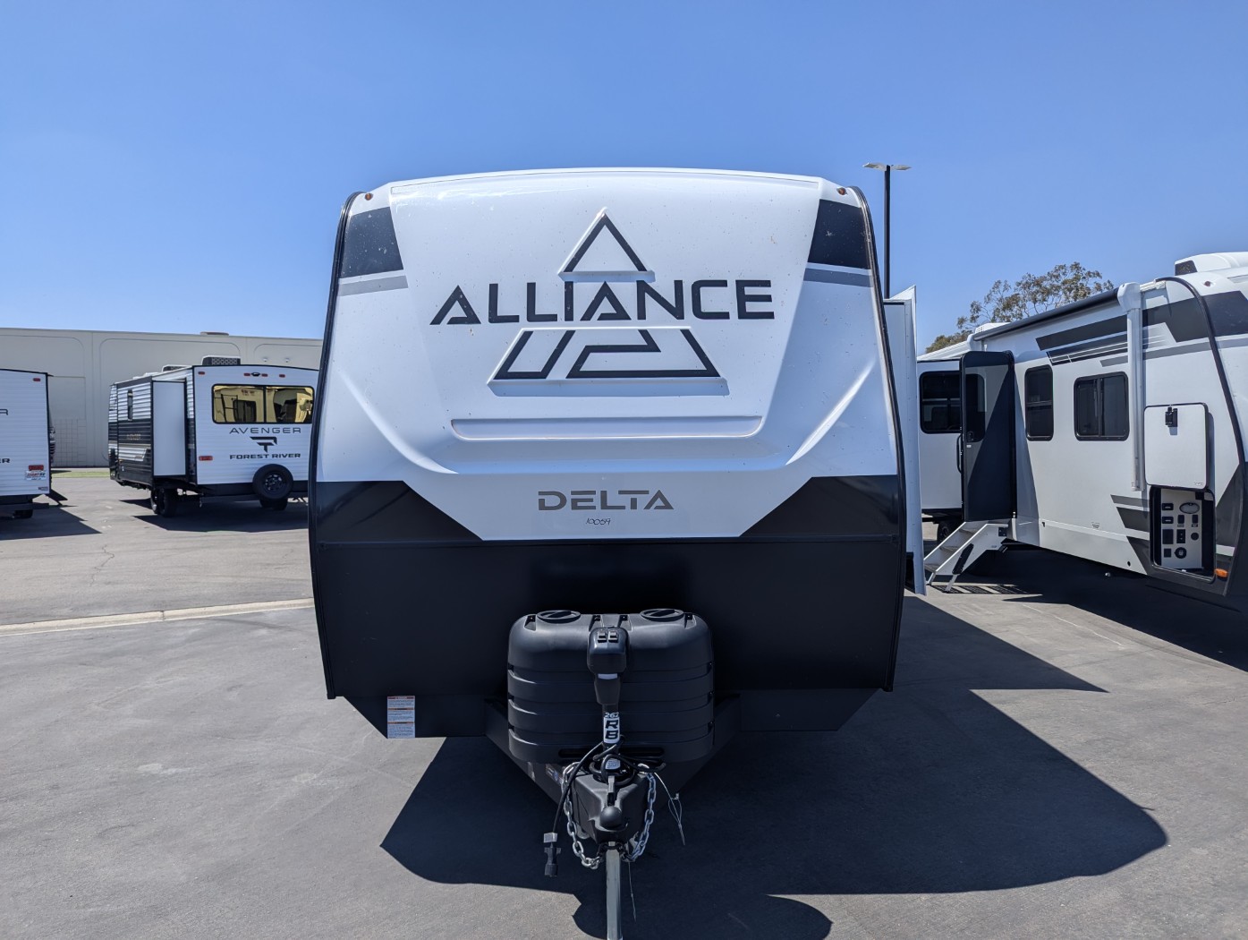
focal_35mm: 24
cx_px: 624
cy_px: 470
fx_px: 866
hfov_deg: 71.5
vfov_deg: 56.9
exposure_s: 1/3333
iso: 47
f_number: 1.85
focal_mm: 6.81
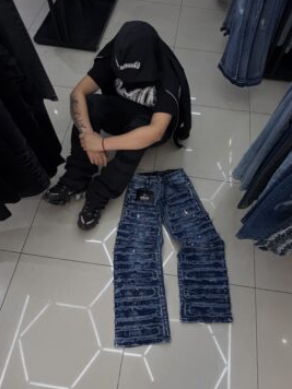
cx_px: 160
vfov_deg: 65.2
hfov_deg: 51.3
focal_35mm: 27
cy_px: 174
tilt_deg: -58.1
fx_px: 304
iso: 64
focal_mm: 6.76
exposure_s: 1/281
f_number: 1.78
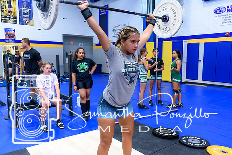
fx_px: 201
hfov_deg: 60.0
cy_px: 78
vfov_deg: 42.1
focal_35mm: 31
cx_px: 116
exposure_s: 1/60
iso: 640
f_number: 4
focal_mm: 20
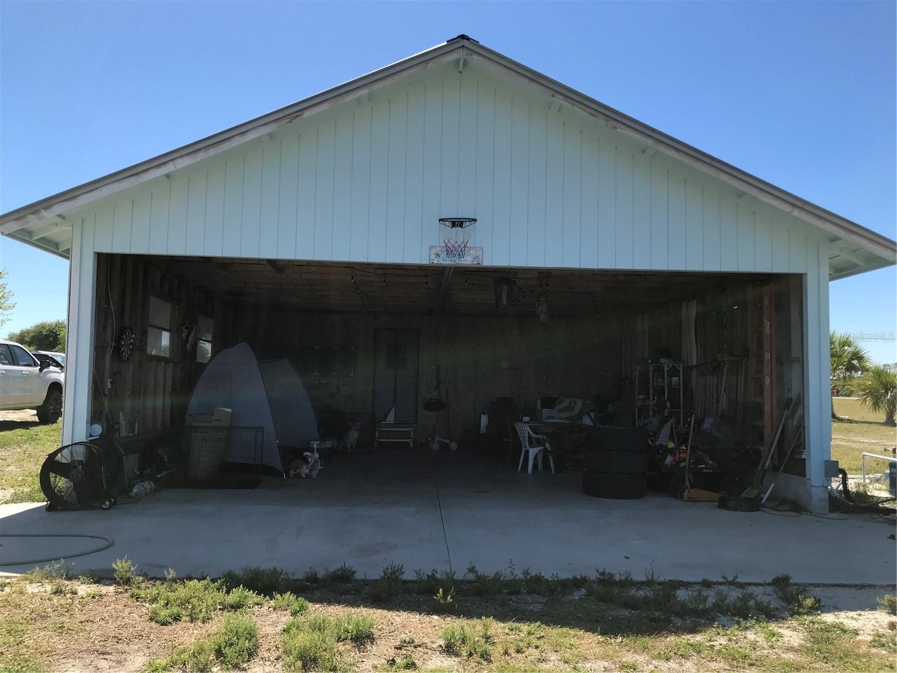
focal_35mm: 28
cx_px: 448
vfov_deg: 49.7
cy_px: 336
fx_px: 726
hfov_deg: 63.4
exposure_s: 1/1650
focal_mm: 3.99
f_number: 1.8
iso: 20
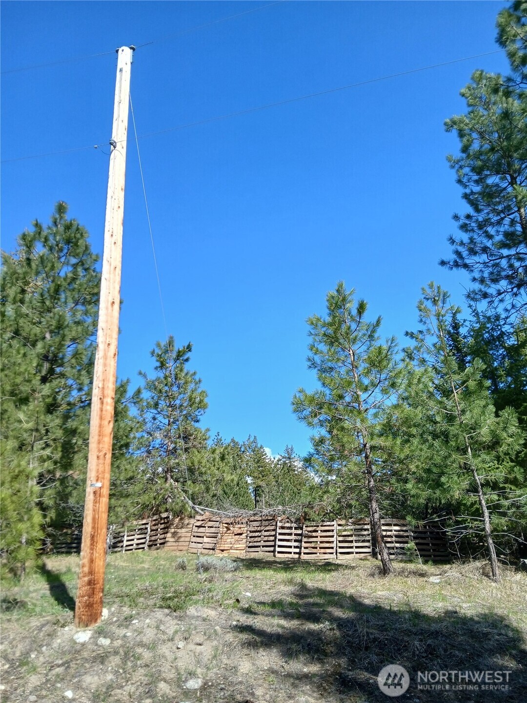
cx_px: 264
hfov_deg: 53.1
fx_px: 528
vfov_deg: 67.3
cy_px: 352
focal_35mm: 26
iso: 20
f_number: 1.8
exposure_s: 1/368
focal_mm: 3.98
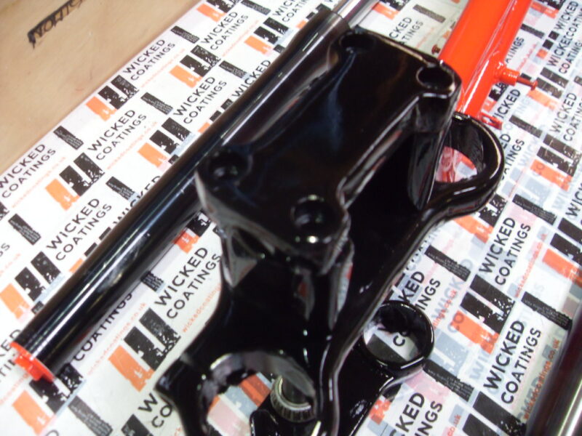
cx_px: 291
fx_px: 588
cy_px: 218
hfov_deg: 52.6
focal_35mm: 35
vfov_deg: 40.7
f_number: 2.8
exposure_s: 1/20
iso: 200
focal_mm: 6.3
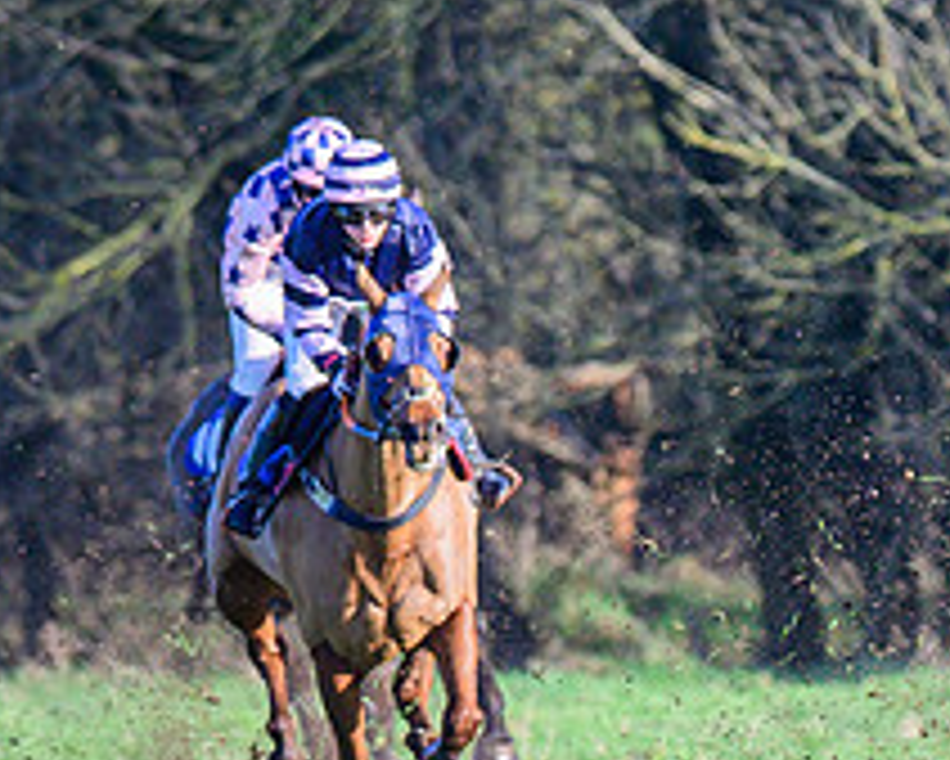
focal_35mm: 1676
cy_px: 363
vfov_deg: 0.9
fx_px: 47145
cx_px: 1353
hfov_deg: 1.2
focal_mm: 400
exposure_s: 1/2000
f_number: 5
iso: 400
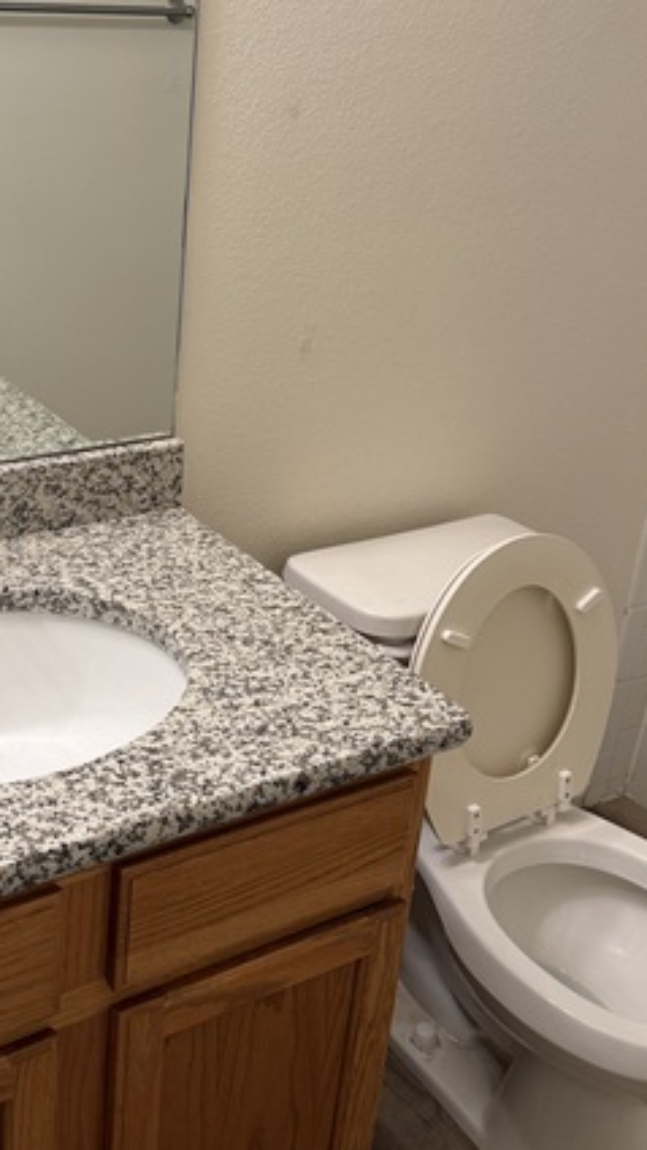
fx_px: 1251
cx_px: 146
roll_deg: -2.6
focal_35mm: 41
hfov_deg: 28.5
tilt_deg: -22.7
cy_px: 507
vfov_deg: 49.3
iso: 160
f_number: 1.78
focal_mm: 6.76
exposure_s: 1/120
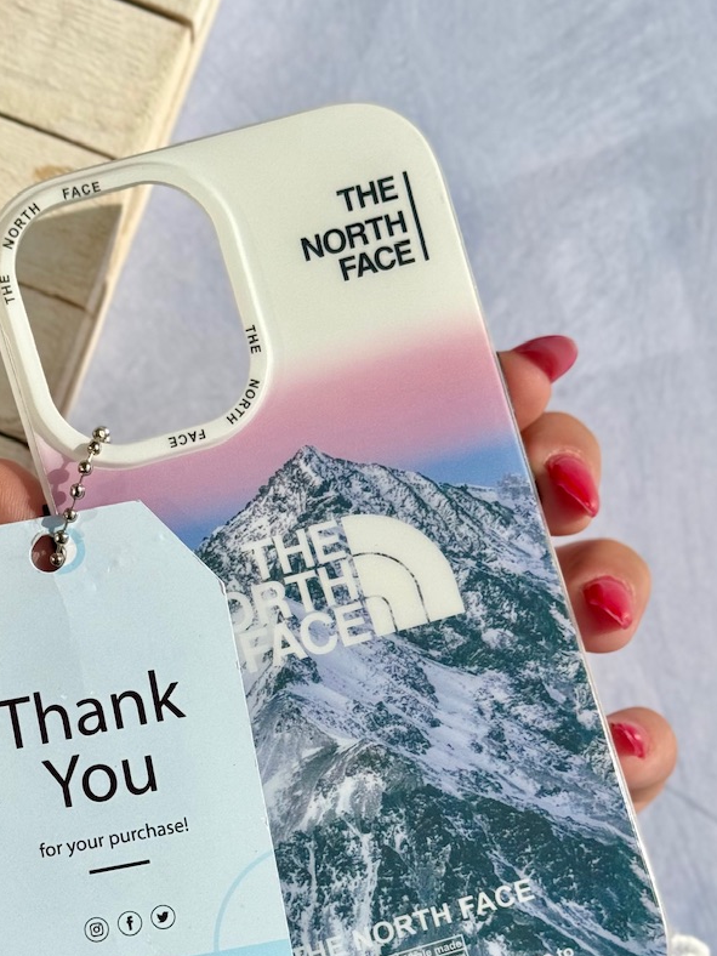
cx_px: 268
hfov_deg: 18.9
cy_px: 679
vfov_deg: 24.8
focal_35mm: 78
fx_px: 2154
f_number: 1.78
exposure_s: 1/6536
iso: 64
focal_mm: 6.76
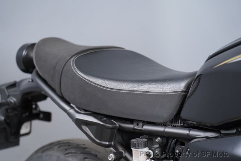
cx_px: 120
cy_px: 80
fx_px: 703
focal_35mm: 105
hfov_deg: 19.5
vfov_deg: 13.0
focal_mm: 105
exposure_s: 1/100
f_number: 4
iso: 1600
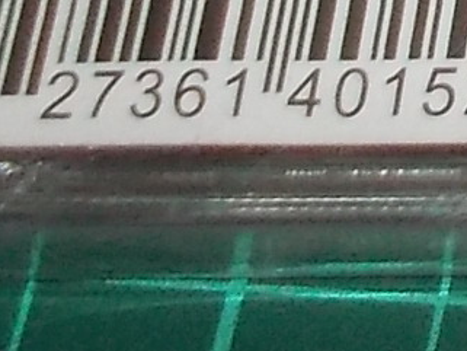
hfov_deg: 8.3
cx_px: 1336
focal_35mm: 205
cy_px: -670
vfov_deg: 6.6
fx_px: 2767
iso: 200
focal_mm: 4.1
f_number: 3.3
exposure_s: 1/30
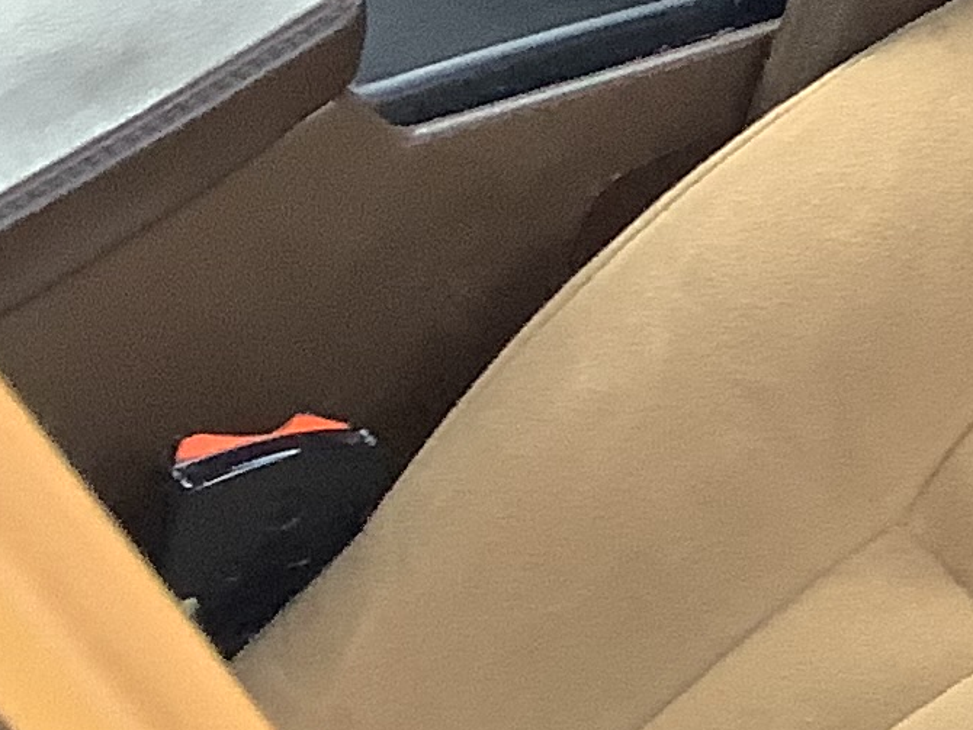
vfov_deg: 9.3
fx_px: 4246
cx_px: 1863
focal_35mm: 151
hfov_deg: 11.9
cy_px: -678
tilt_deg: -29.5
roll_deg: -0.6
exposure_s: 1/50
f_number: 2.4
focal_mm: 3.3
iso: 125
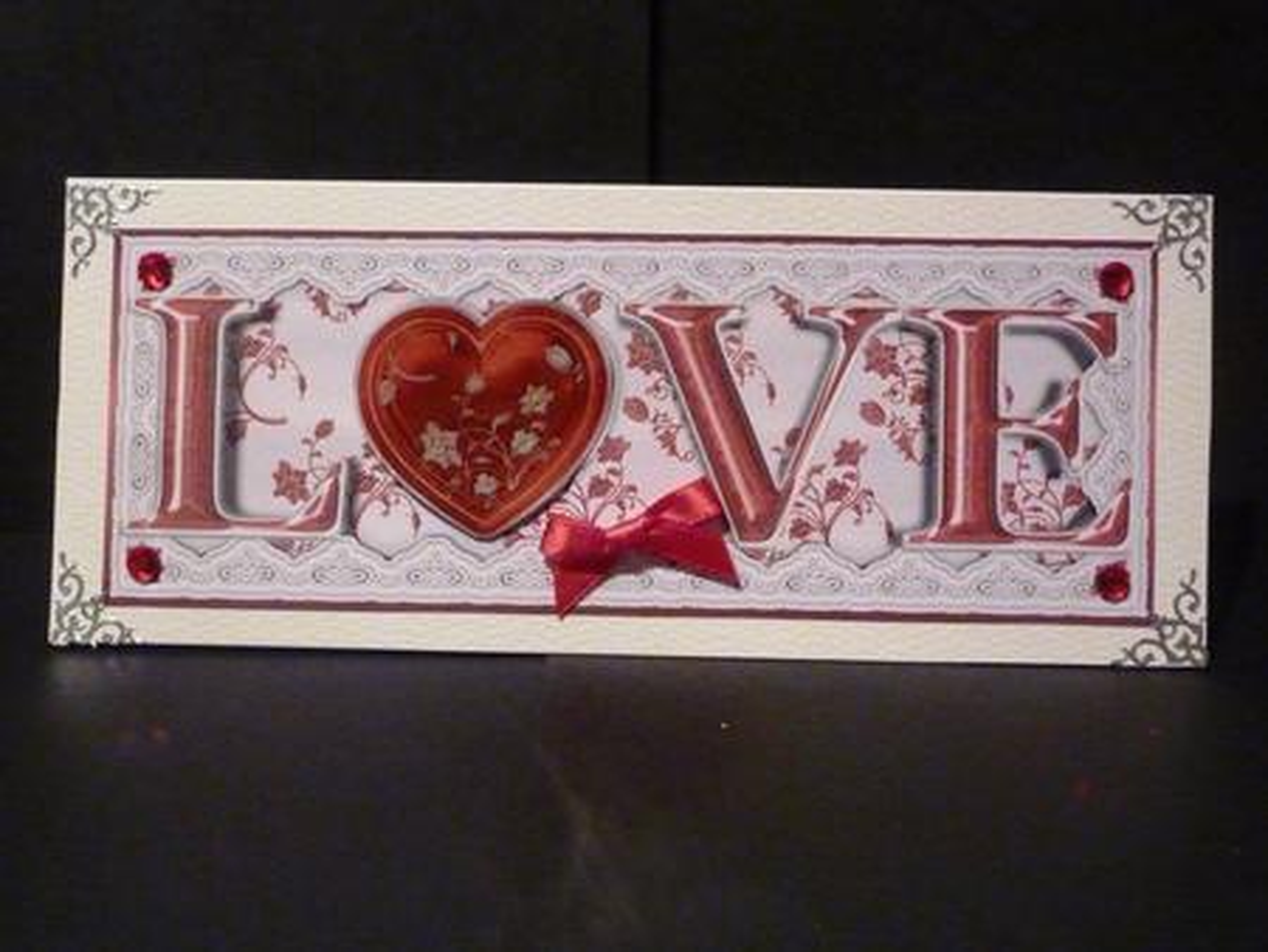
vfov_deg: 32.2
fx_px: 1649
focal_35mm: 45
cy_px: 476
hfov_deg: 42.1
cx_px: 634
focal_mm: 7.3
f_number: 3.7
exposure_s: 1/25
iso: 800
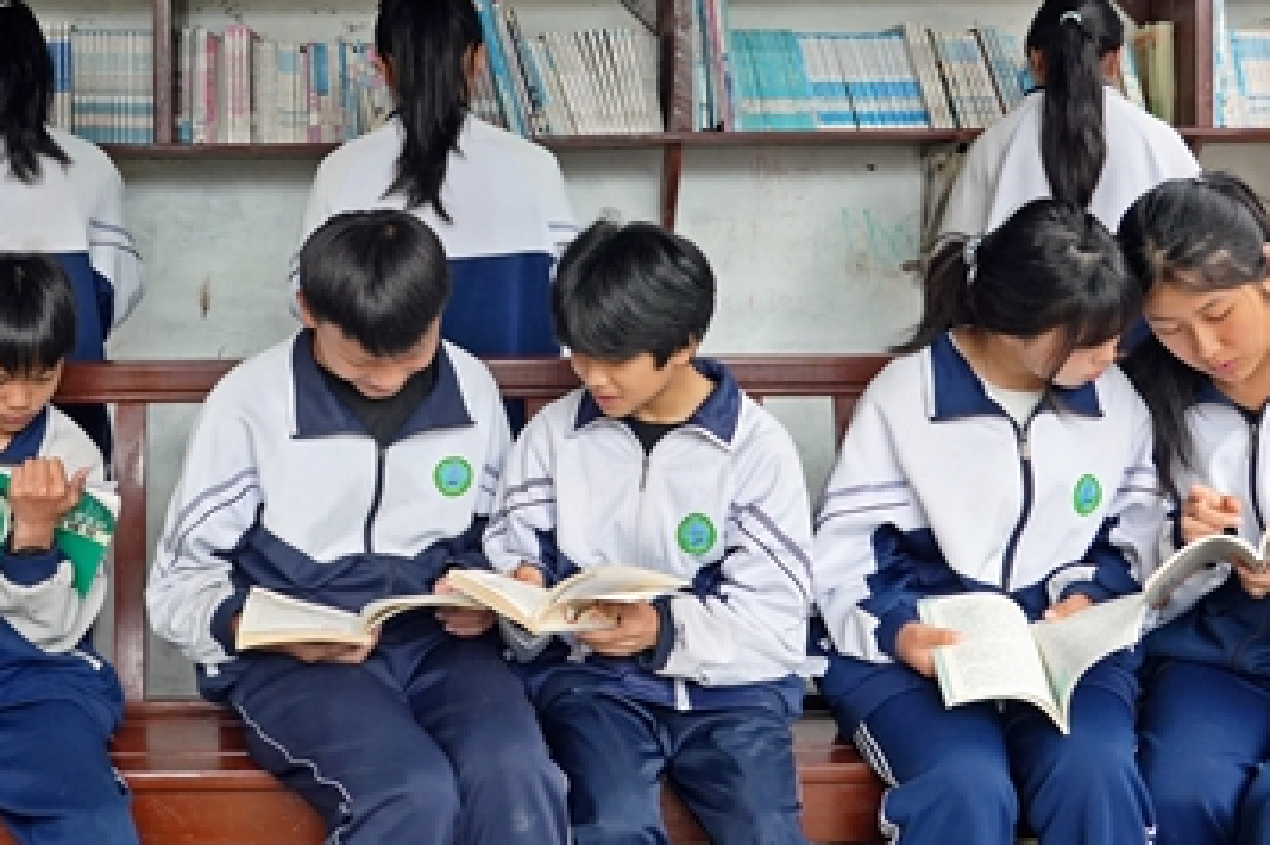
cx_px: 417
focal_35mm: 54
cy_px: 255
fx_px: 1904
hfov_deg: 36.5
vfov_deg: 24.9
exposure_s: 1/160
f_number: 5.6
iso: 1000
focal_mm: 24
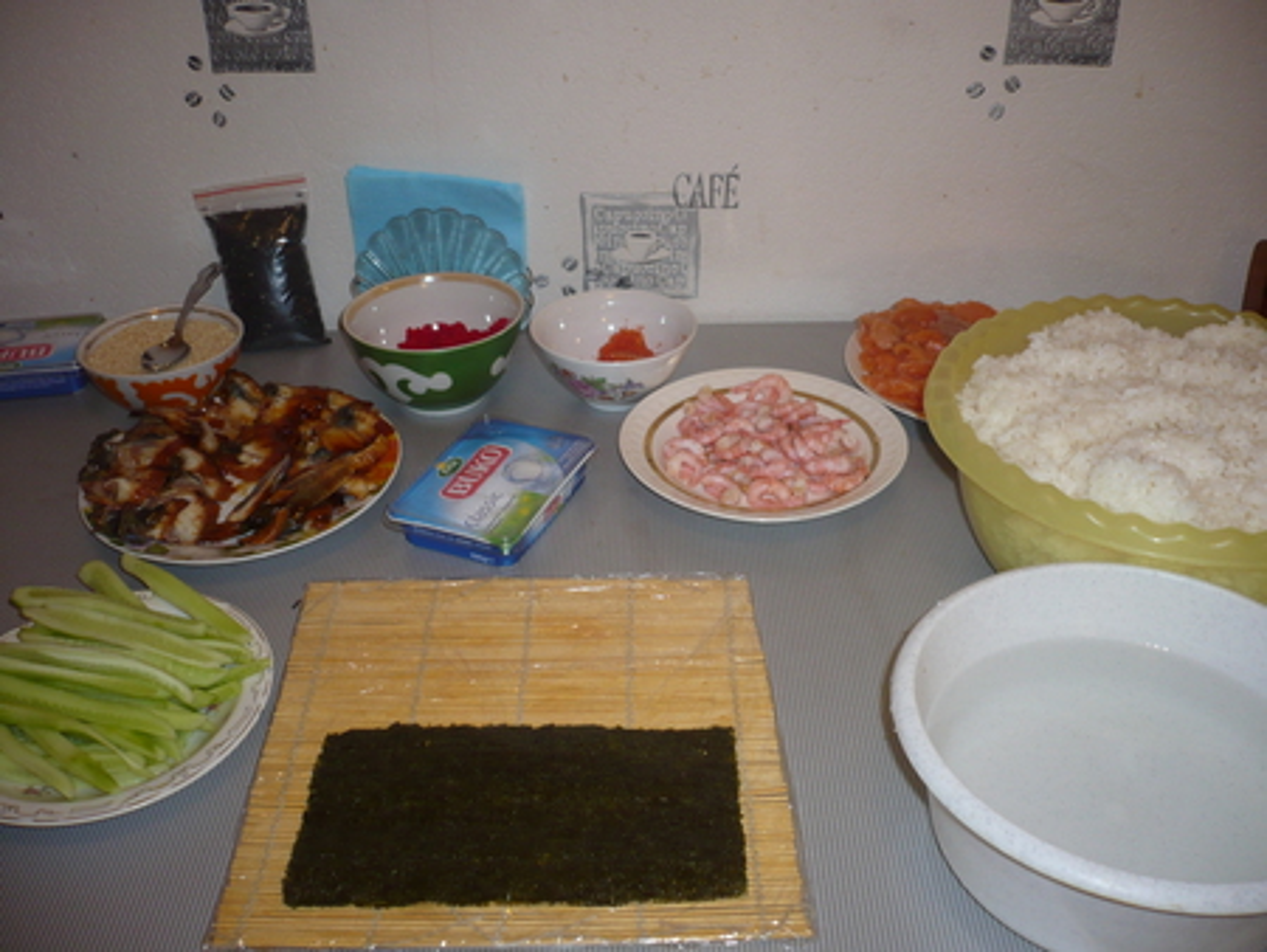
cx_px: 634
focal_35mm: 35
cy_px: 476
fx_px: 1282
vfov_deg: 40.7
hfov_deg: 52.6
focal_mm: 5.8
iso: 100
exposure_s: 1/30
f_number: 2.8
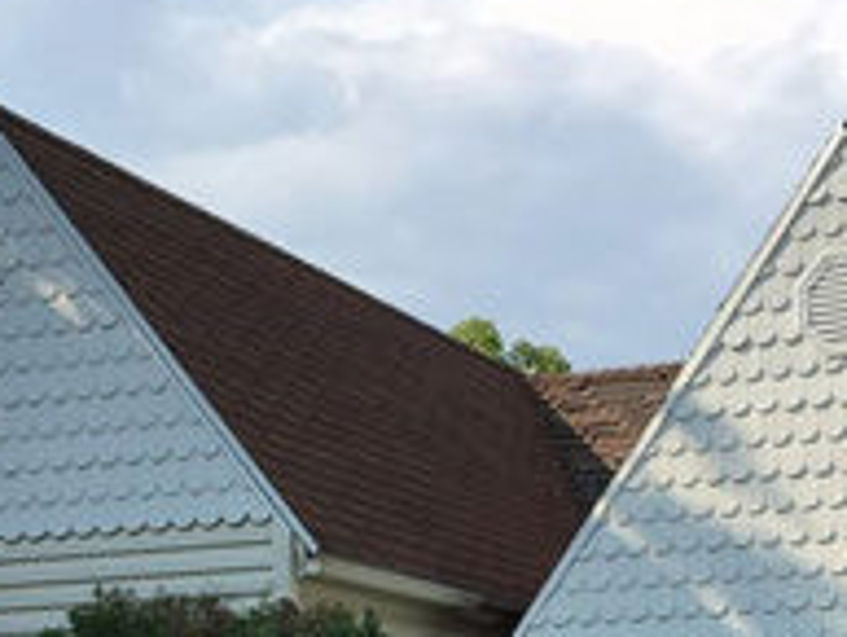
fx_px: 2350
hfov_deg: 20.4
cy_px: 848
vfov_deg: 14.7
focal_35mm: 96
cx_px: 571
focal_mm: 4.15
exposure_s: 1/1399
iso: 25
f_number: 2.2
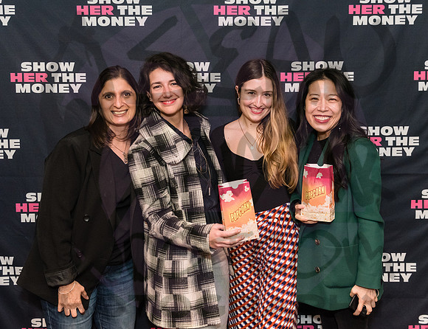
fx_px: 498
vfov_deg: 36.5
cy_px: 158
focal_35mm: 40
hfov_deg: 46.5
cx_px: 210
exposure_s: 1/200
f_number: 3.5
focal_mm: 34
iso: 3200
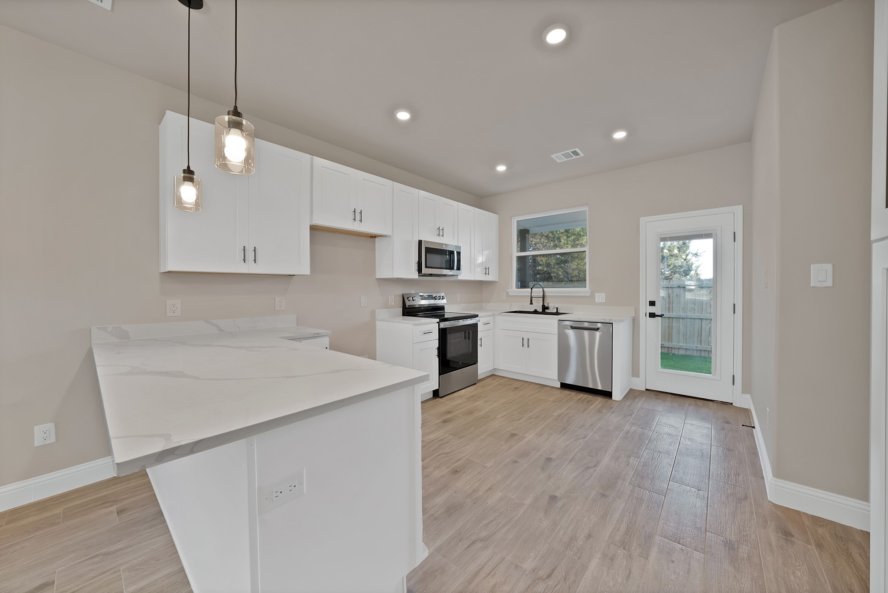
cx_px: 444
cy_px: 296
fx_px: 296
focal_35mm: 12
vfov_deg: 90.1
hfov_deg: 112.6
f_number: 9
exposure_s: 1/5
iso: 640
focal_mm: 12
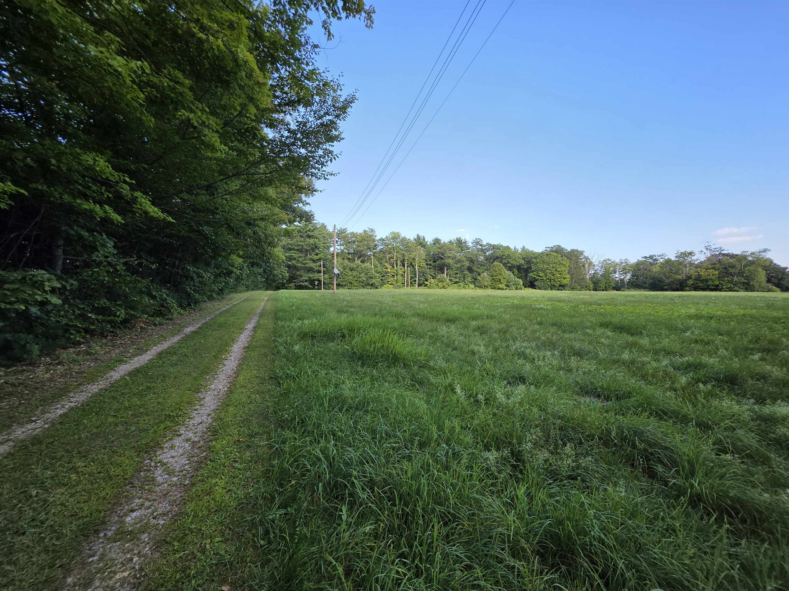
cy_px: 296
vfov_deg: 89.9
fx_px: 296
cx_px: 394
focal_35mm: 13
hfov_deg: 106.2
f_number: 1.9
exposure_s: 1/489
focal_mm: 2.2
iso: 40
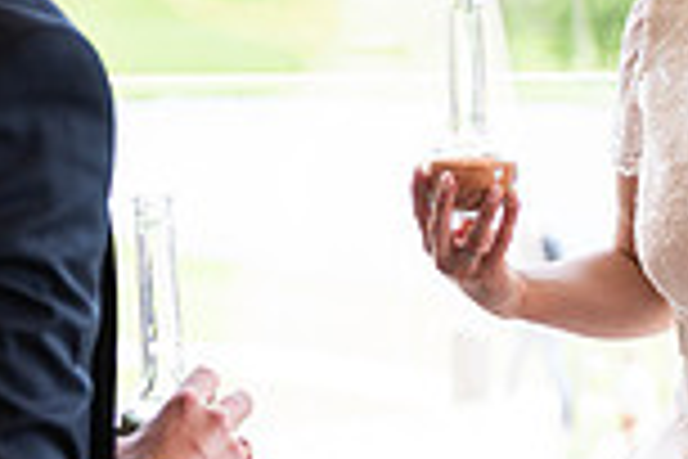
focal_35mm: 212
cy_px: 205
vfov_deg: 6.5
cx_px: 576
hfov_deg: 9.7
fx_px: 4051
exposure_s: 1/160
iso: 320
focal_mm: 56
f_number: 3.5
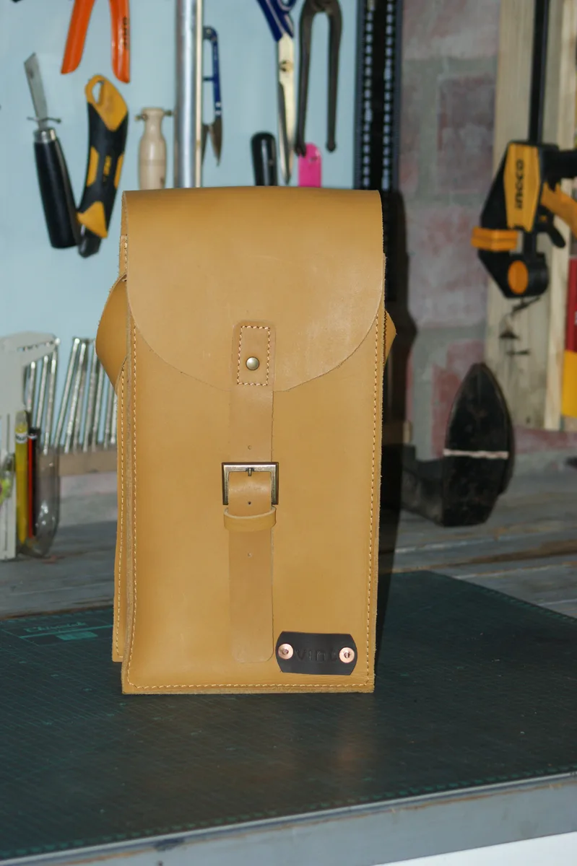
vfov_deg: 15.2
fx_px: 3248
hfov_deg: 10.2
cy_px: 433
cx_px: 288
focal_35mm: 135
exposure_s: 1/125
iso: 400
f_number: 5.6
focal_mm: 90
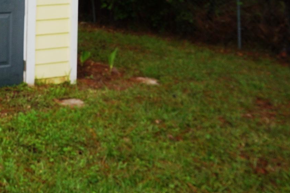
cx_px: -72
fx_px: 556
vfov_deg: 18.3
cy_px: -62
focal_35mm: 69
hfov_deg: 25.7
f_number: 9
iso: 200
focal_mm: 16
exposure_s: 1/80
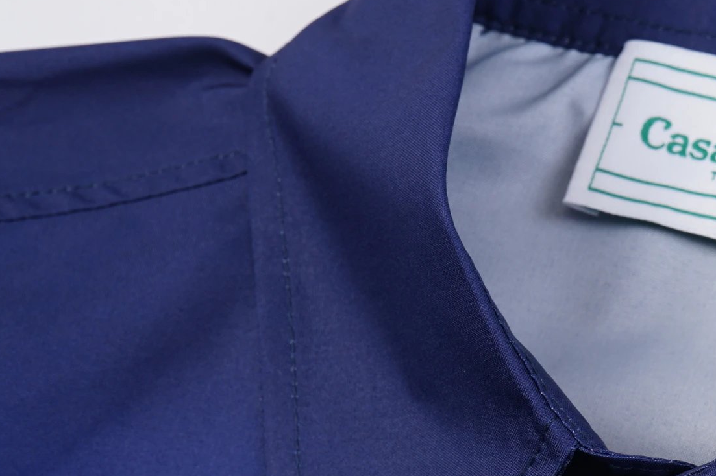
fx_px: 2306
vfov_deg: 11.7
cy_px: 397
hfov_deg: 17.2
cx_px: 744
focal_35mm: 116
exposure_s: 1/100
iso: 125
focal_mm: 50
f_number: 10
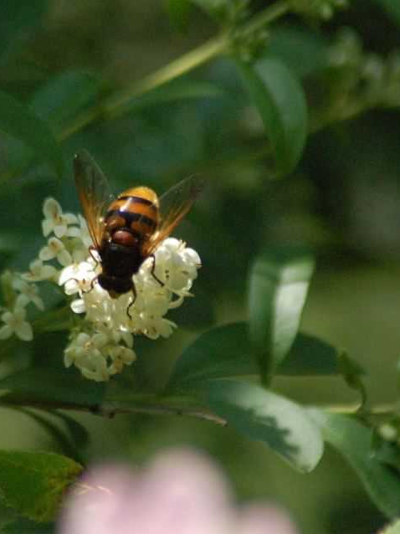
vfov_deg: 3.0
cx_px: 130
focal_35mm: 652
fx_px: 10052
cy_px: 267
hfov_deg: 2.3
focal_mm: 300
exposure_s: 1/2500
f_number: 6.3
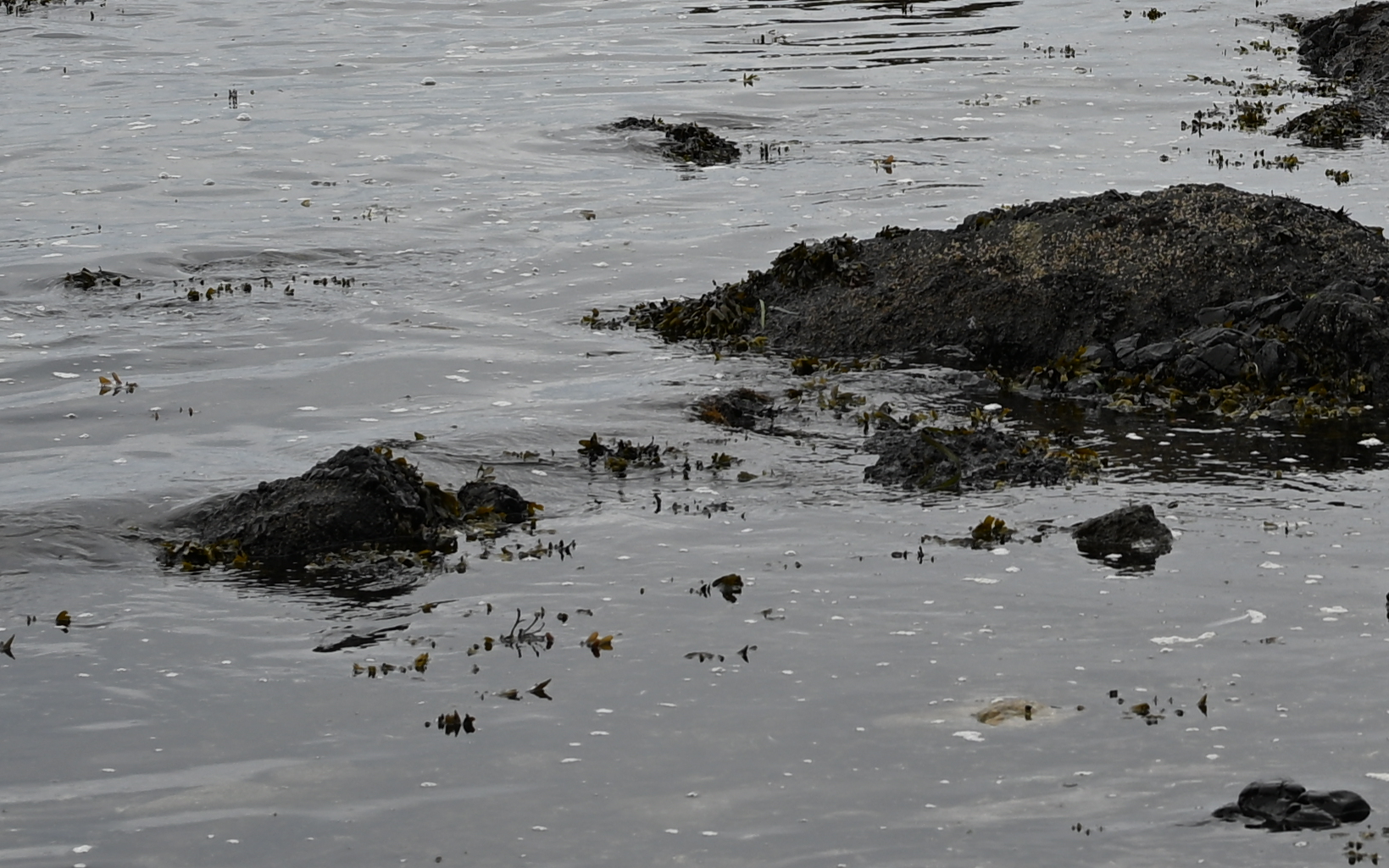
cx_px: 1215
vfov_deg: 6.9
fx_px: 7118
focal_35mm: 188
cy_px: -349
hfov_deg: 11.1
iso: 100
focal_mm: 50
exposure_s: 1/400
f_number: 7.1
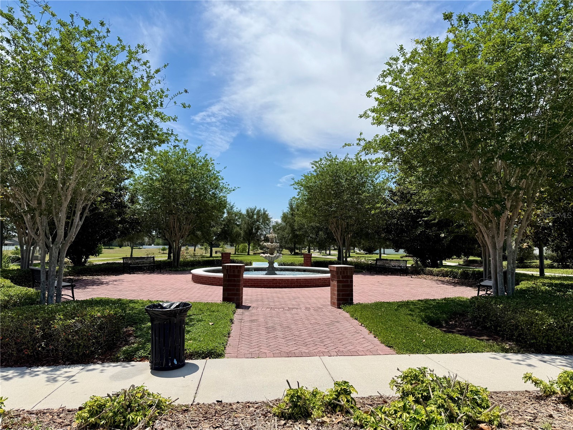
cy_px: 215
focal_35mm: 24
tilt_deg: +3.9
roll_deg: -0.7
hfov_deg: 71.6
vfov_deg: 56.8
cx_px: 286
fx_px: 397
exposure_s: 1/7353
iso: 80
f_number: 1.78
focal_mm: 6.76
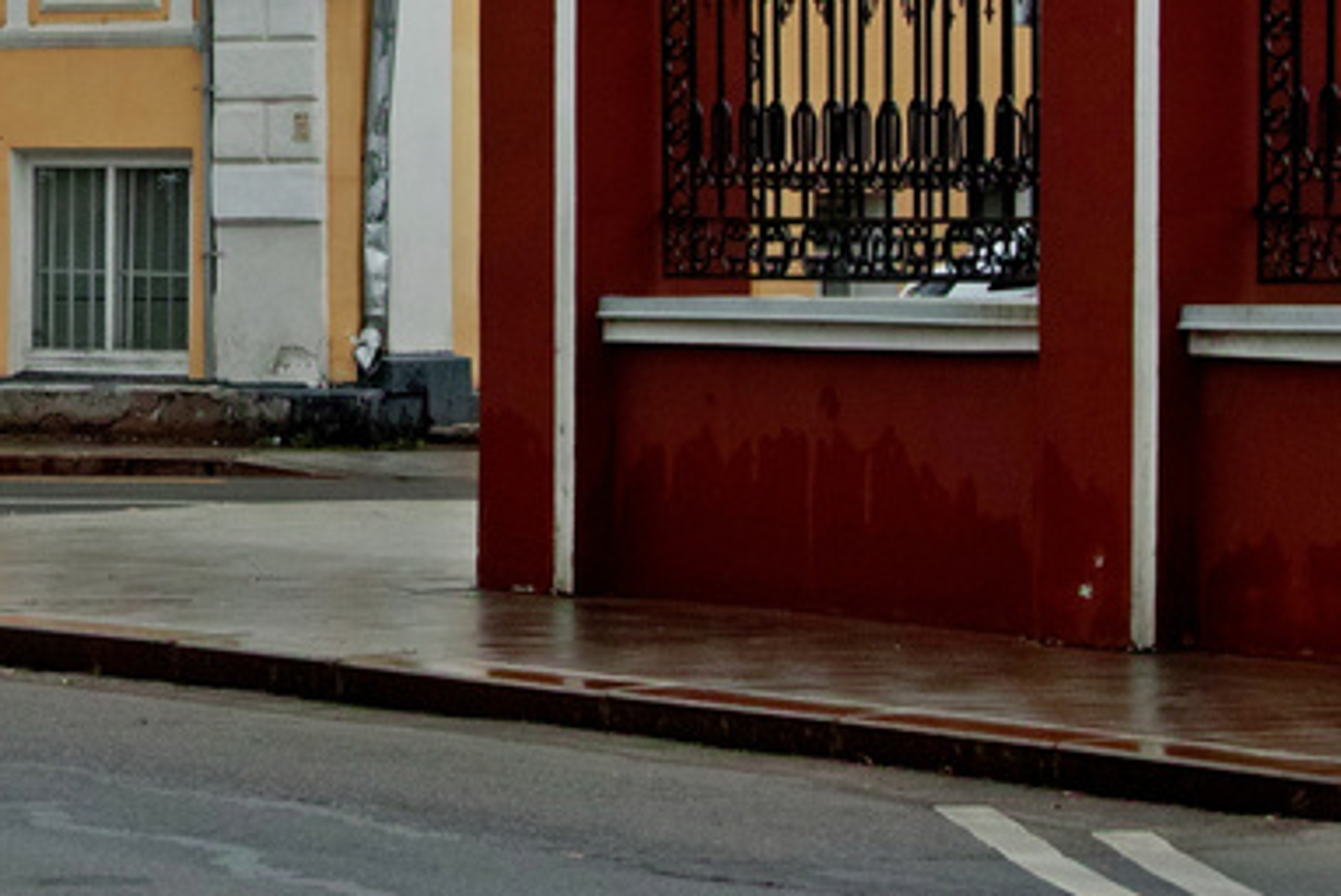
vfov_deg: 5.2
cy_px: 248
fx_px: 9804
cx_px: 179
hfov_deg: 7.8
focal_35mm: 263
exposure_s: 1/200
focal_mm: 42
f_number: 8
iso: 100
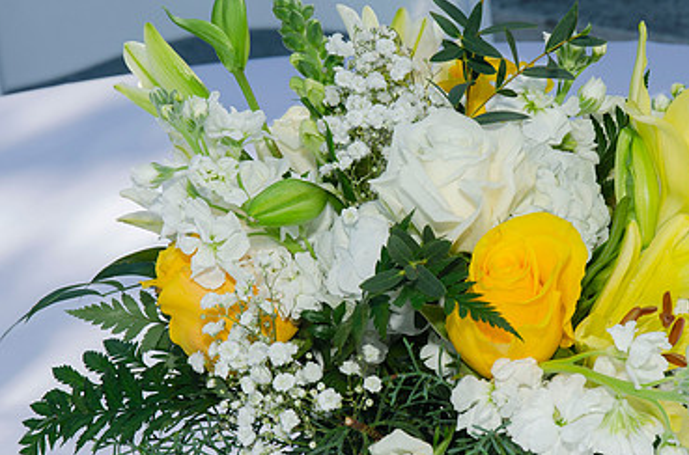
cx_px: 452
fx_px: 2520
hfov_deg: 15.5
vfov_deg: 10.3
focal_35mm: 132
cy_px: 235
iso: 100
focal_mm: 56
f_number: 10
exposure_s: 1/250
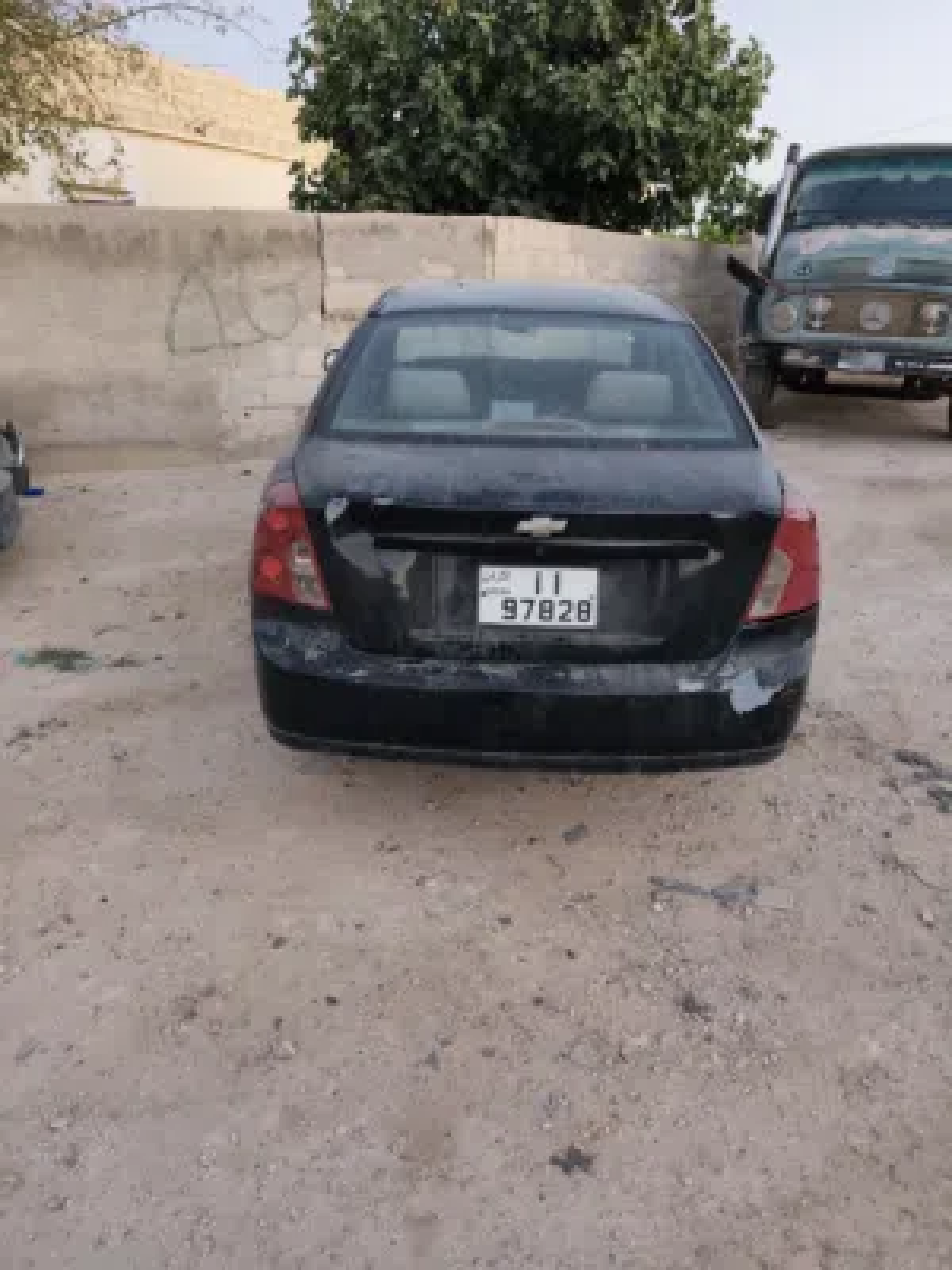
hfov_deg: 58.9
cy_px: 635
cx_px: 476
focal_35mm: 23
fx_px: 843
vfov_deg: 73.9
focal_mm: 6.19
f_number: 1.65
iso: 1000
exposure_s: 1/26.5
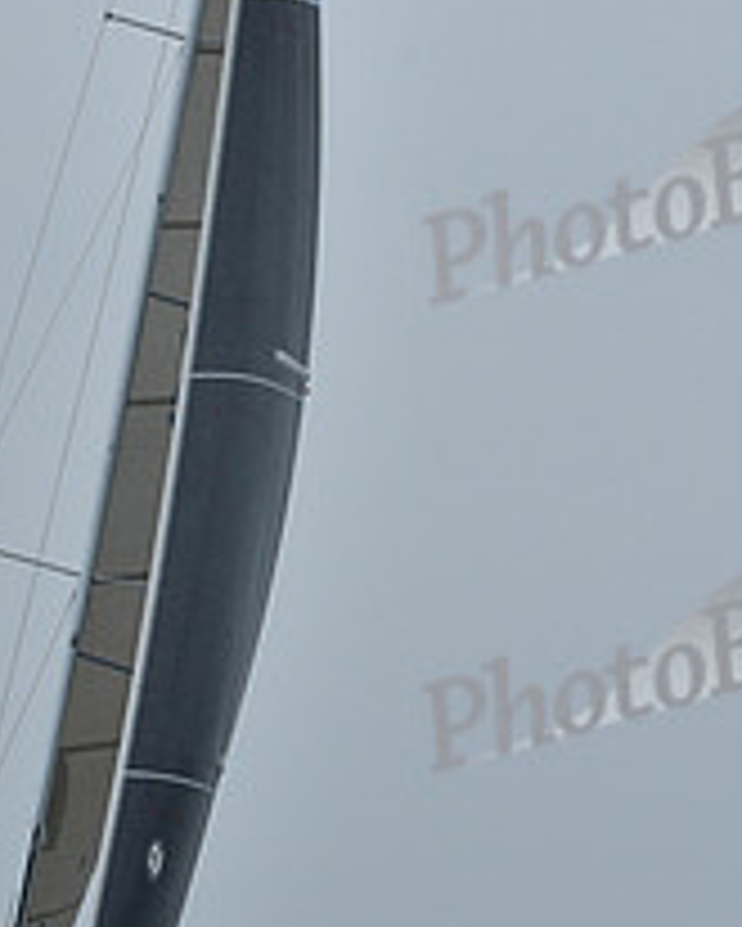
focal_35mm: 307
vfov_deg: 6.3
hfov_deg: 5.0
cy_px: 486
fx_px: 8421
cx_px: 191
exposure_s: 1/1000
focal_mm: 116
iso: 320
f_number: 8
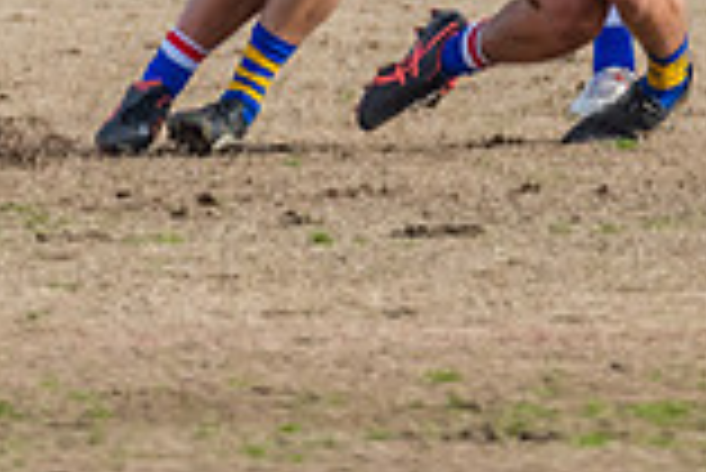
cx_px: 390
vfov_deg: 0.5
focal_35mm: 2575
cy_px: -236
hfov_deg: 0.8
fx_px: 50544
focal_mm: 500
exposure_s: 1/1600
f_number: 7.1
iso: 800
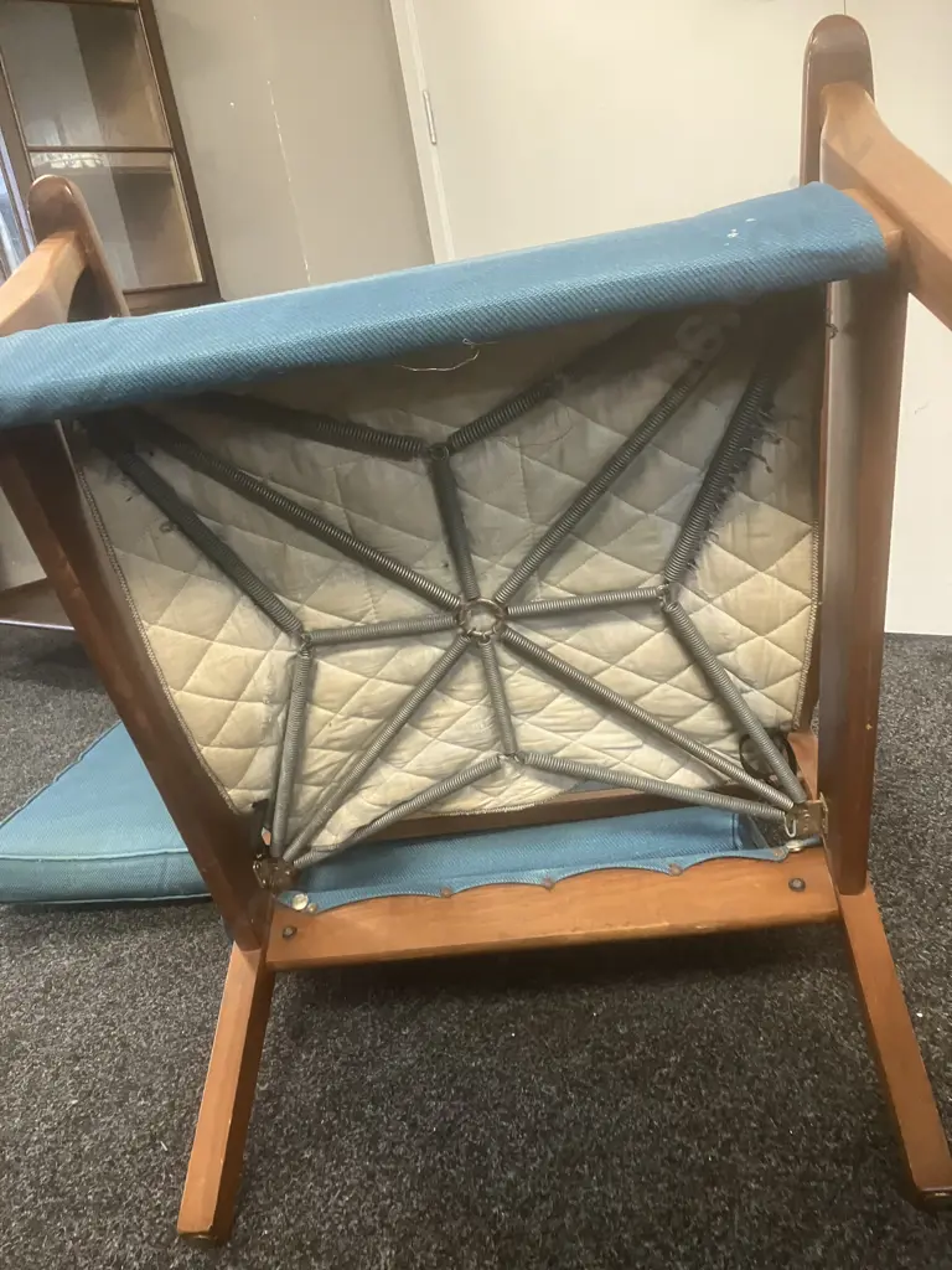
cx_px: 476
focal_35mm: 28
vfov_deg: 63.4
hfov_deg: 49.7
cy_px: 635
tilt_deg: -14.7
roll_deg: +9.4
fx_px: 1027
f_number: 1.8
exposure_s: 1/33
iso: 250
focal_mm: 3.99
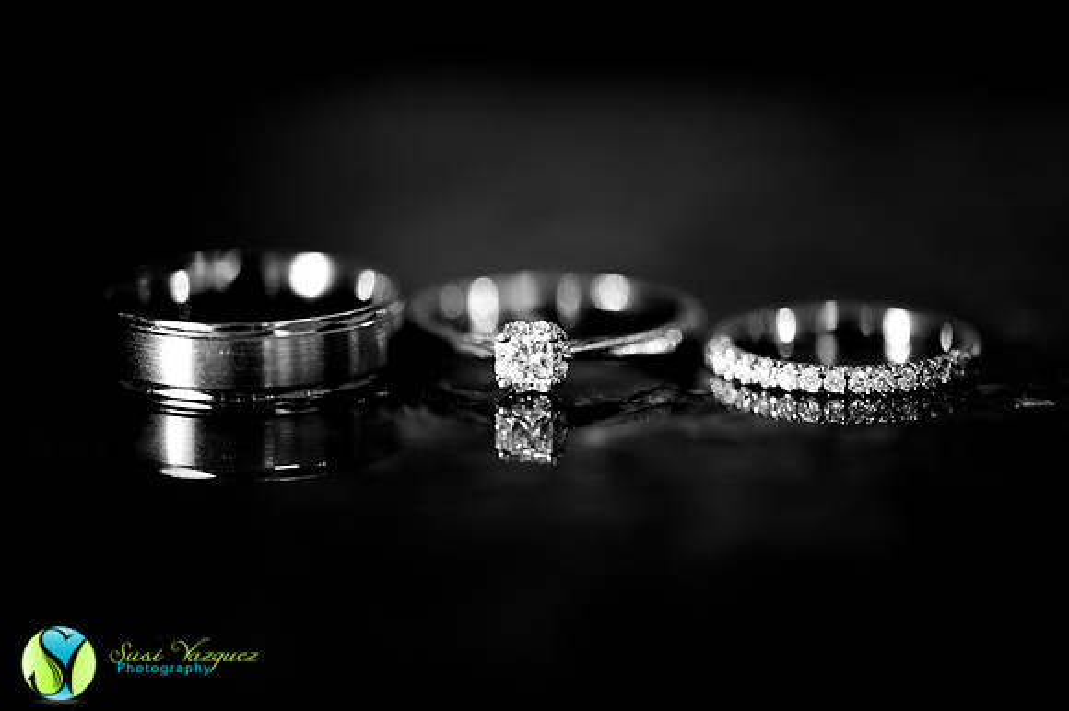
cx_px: 534
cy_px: 356
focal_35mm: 105
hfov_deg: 19.5
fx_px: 3116
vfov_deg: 13.0
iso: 640
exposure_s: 1/125
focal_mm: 105
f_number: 3.5
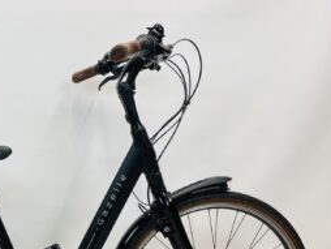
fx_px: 440
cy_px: 189
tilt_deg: -6.3
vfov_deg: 31.0
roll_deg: -0.4
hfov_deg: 38.9
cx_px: 46
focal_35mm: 46
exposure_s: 1/100
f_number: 1.8
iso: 50
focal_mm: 4.25
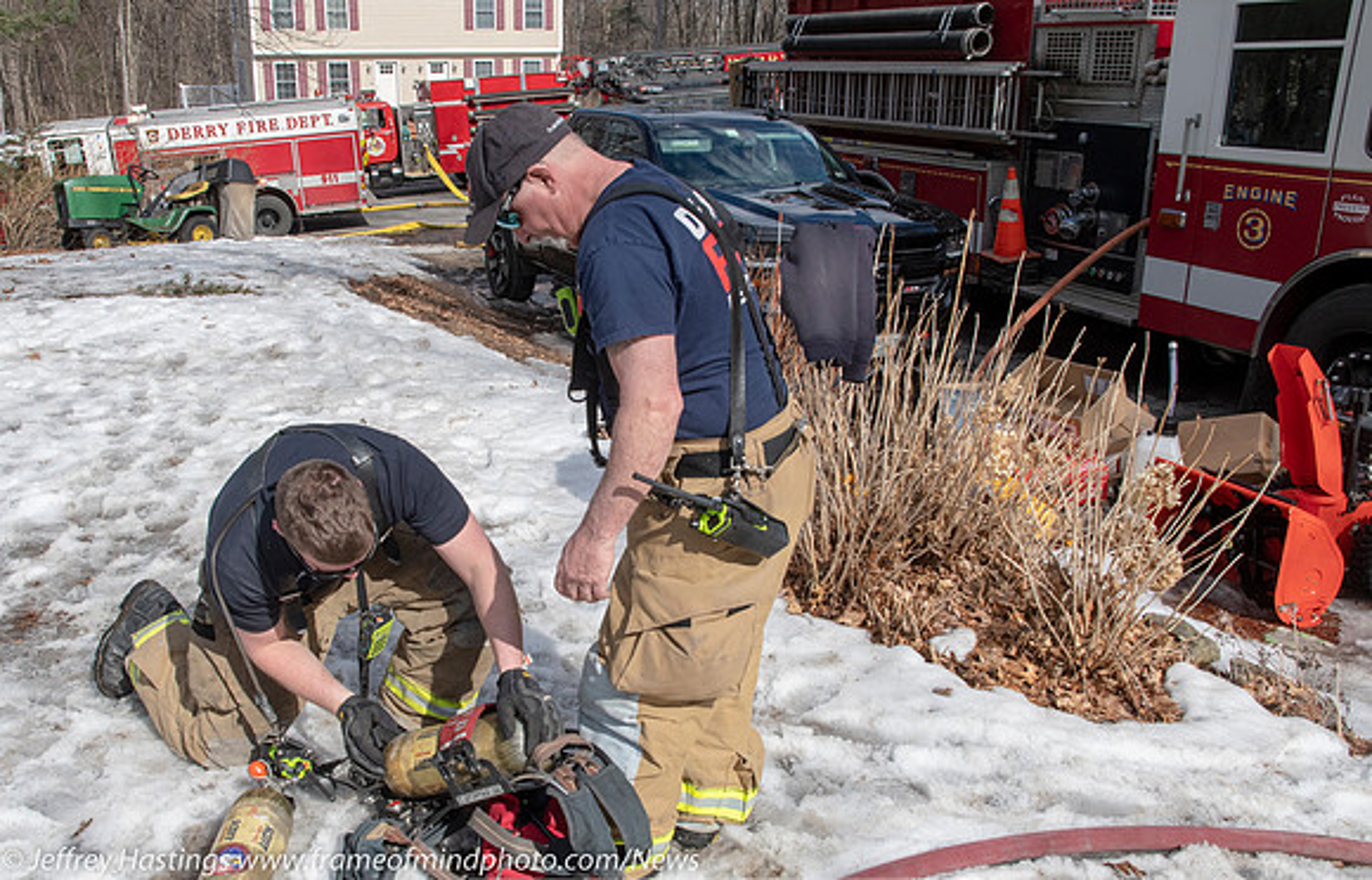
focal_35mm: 31
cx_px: 593
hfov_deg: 60.6
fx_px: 1168
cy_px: 467
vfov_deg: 41.3
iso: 640
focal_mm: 18
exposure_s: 1/1600
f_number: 9
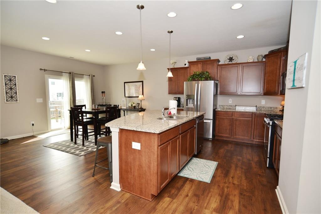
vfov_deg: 67.4
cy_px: 107
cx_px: 160
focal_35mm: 18
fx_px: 161
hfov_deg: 90.0
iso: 200
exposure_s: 1/100
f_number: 5
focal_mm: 18
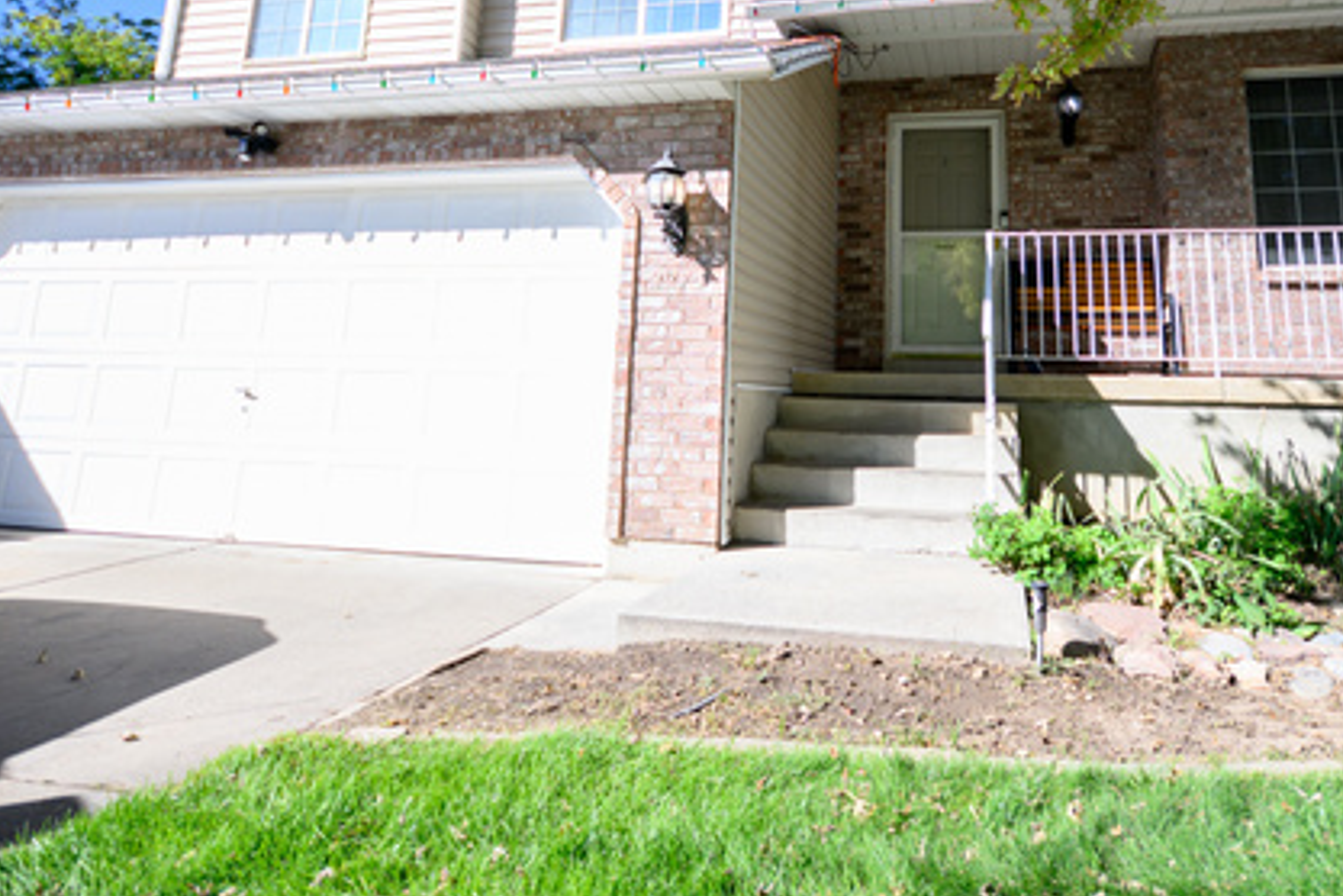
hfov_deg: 75.1
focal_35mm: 23
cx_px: 818
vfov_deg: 52.6
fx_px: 858
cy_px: 219
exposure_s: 1/800
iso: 250
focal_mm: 10
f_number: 4
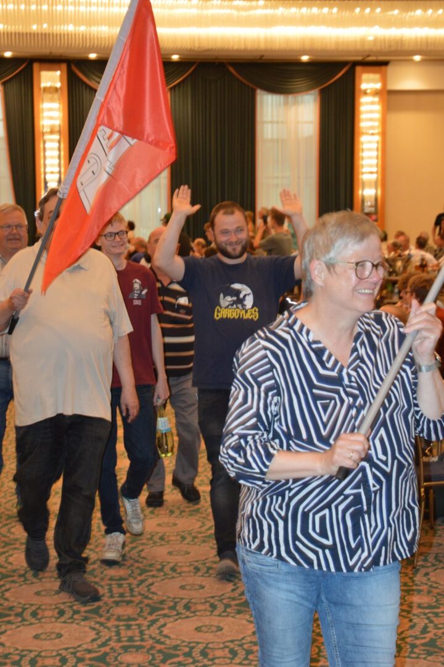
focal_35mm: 75
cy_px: 334
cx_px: 222
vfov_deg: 27.0
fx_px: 1390
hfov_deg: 18.1
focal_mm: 50
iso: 1100
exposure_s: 1/60
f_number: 4.5
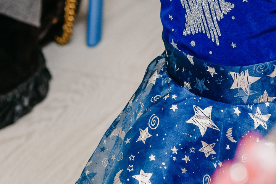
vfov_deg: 5.5
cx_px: 153
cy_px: -73
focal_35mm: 248
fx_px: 1901
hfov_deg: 8.3
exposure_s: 1/160
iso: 250
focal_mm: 70
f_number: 4.5
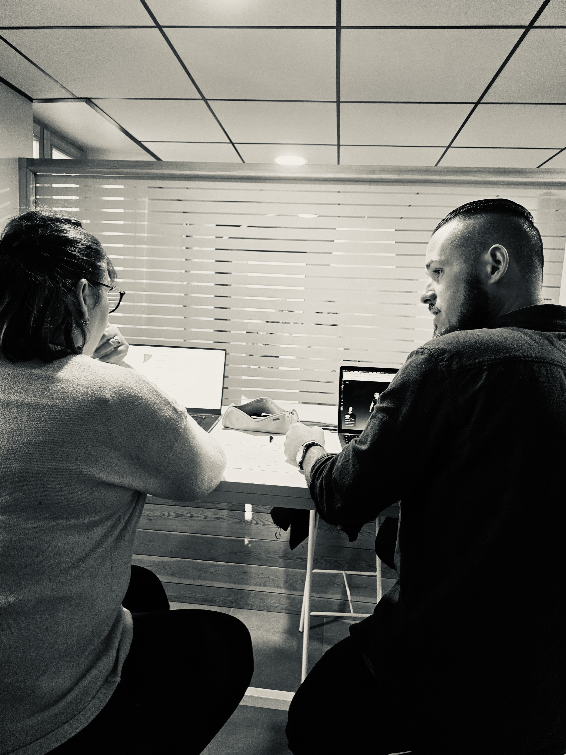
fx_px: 501
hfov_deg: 58.9
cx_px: 283
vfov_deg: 73.9
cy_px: 378
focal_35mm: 23
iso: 250
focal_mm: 6.3
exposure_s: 1/100
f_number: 1.7
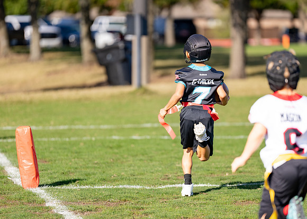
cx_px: 188
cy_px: 123
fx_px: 2166
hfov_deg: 8.1
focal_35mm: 248
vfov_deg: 5.8
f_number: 2.8
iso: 160
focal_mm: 200
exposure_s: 1/2000
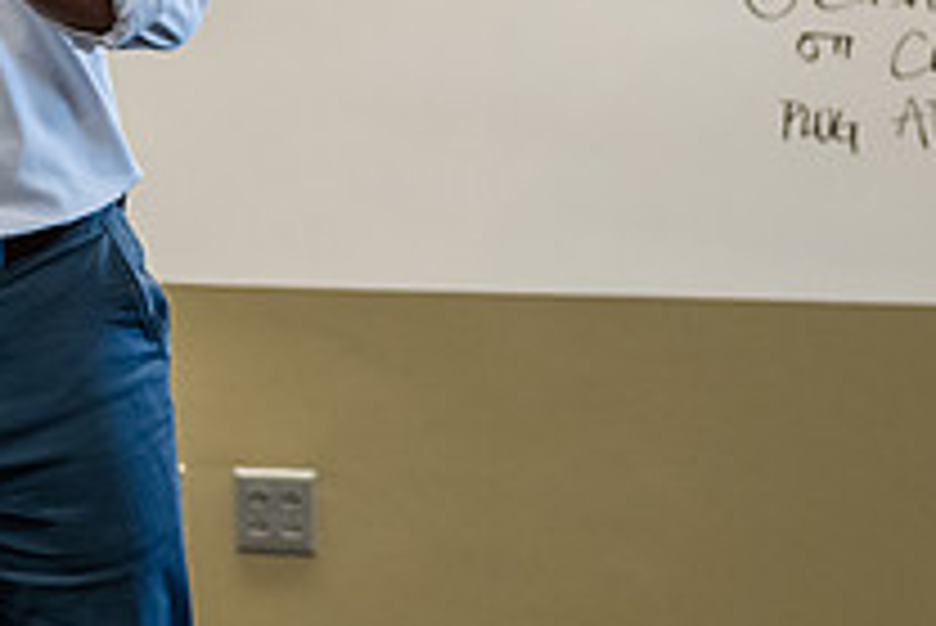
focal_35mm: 145
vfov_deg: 9.4
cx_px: -50
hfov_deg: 13.9
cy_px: -115
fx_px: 3772
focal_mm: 52
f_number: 3.5
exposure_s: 1/200
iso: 2000
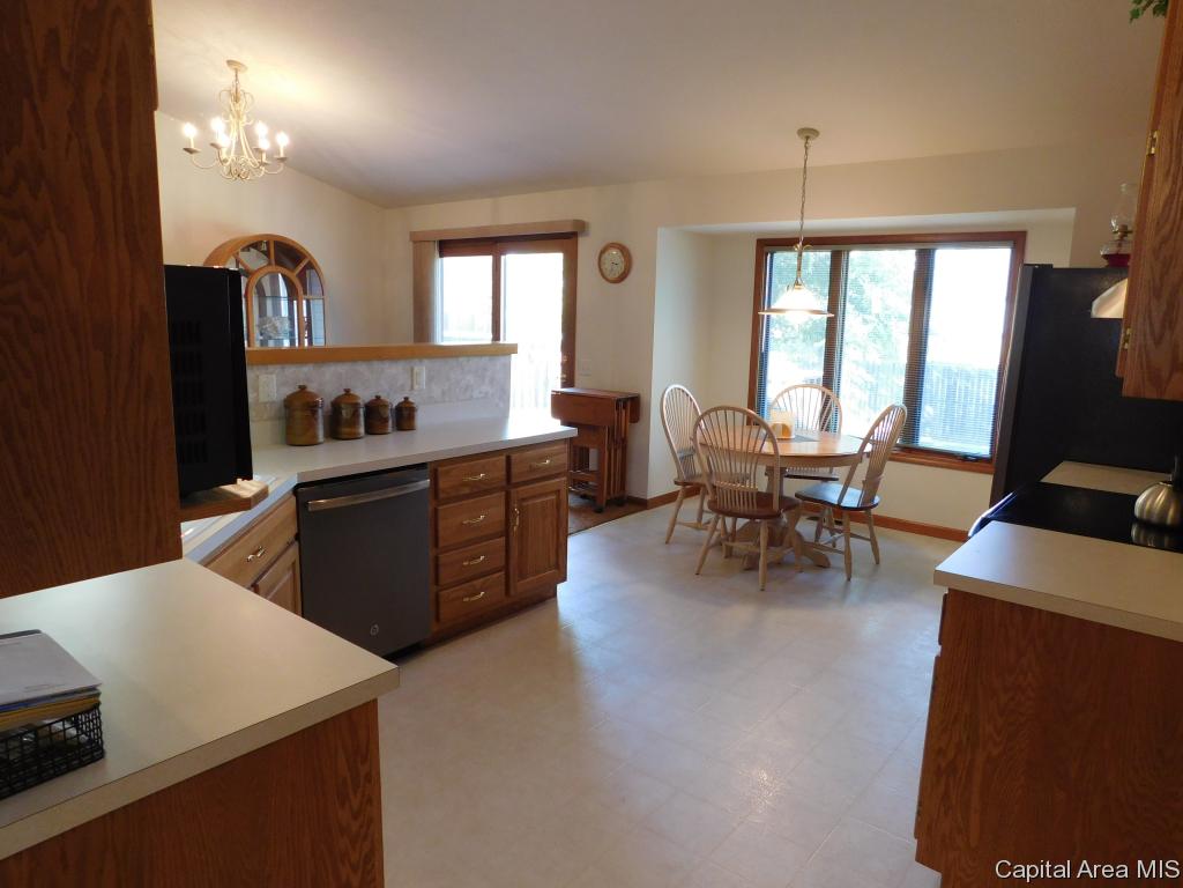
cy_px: 444
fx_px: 786
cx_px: 592
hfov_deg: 73.9
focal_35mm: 23
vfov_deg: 58.9
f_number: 3
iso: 200
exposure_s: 1/30
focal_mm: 4
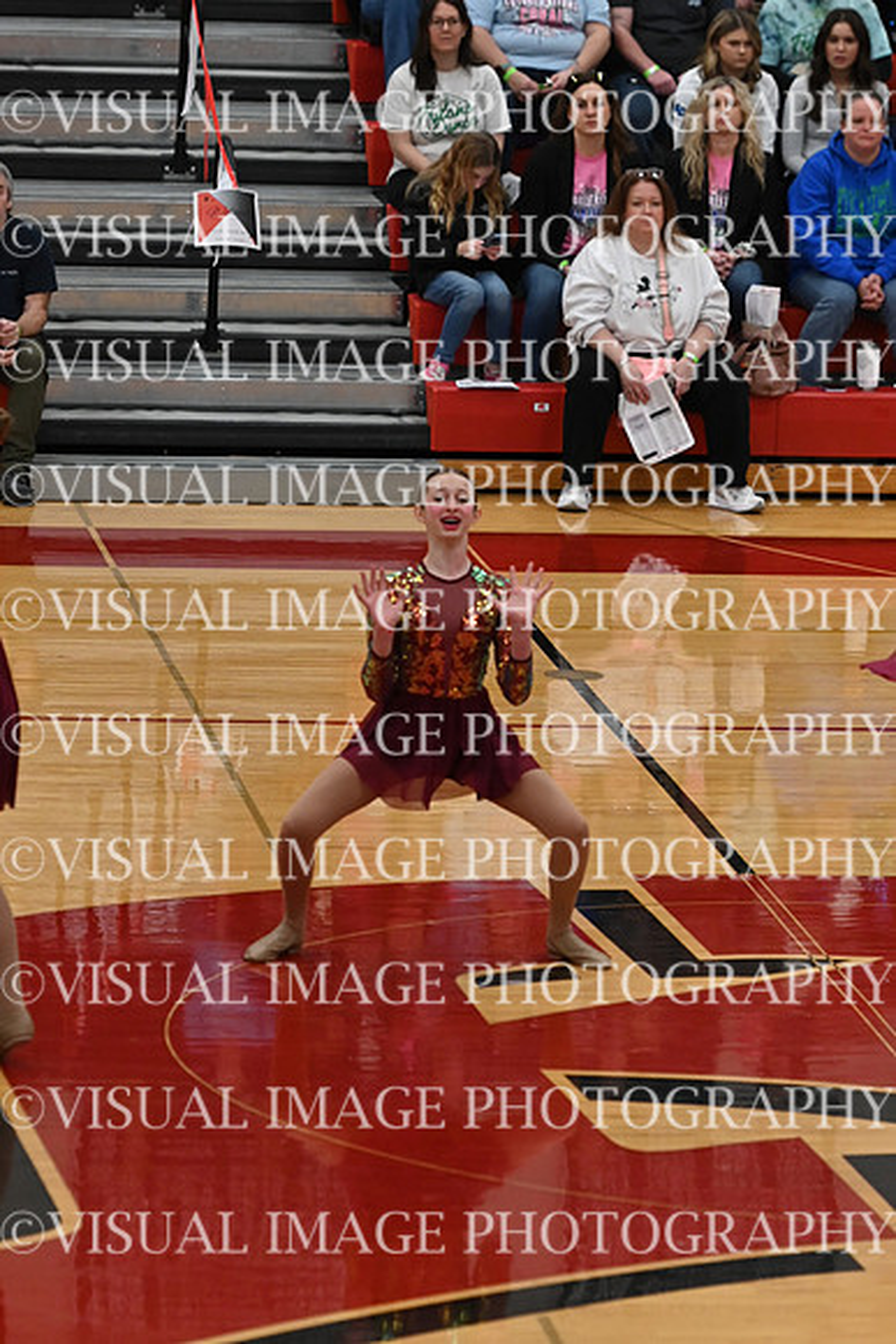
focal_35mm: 195
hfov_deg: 7.0
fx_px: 7275
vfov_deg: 10.5
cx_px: 448
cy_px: 672
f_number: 4
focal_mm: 130
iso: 3200
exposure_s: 1/400
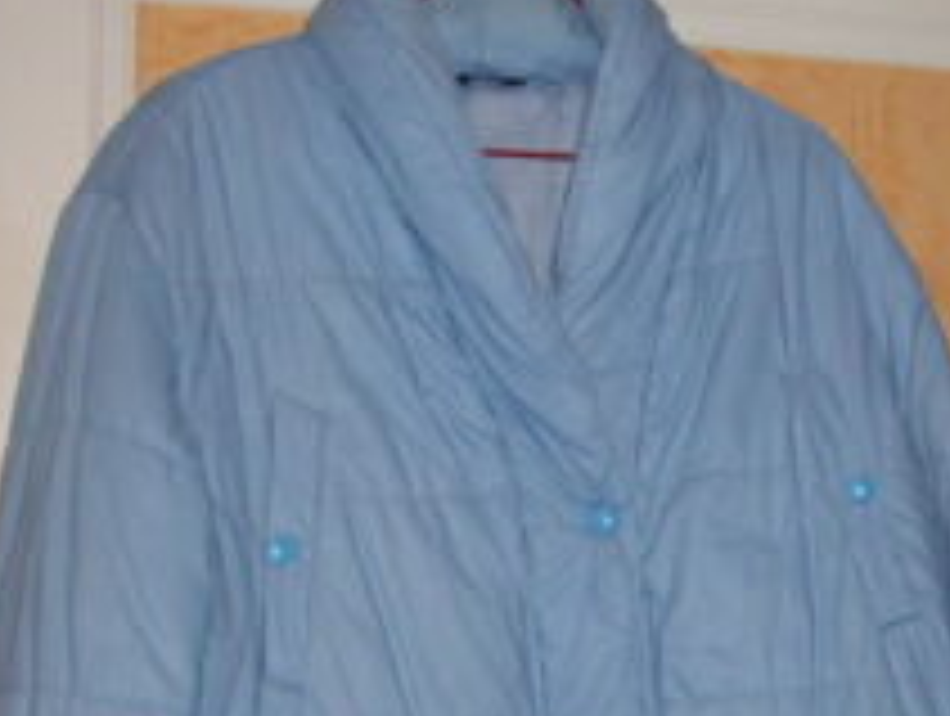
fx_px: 2309
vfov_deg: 17.4
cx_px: 671
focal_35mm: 84
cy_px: 644
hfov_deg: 23.1
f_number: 2.8
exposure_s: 1/50
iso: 160
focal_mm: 6.2
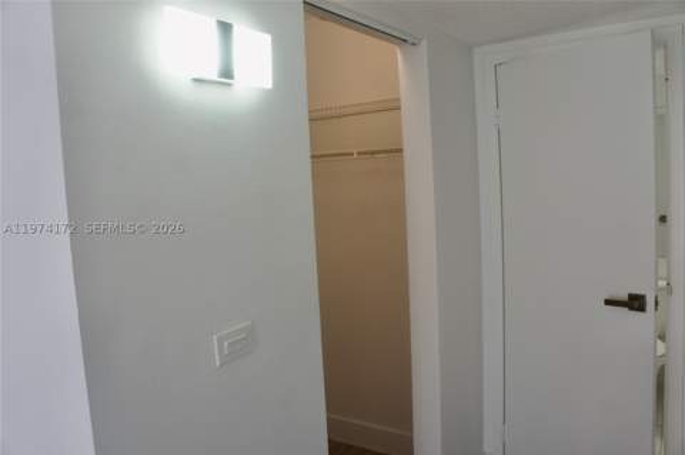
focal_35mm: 27
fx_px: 513
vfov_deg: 47.8
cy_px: 228
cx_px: 342
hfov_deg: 67.4
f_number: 5
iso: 200
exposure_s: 1/50
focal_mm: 18
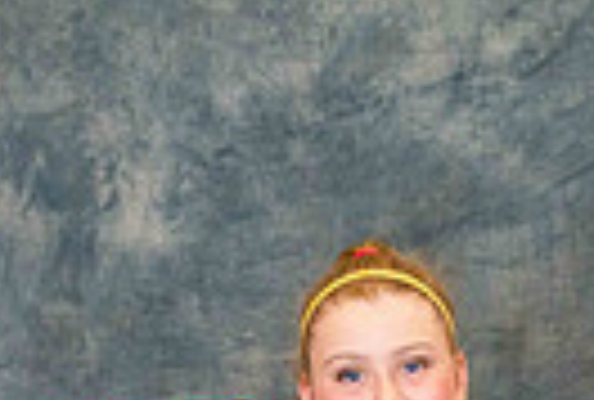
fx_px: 6457
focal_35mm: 390
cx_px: 238
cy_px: 900
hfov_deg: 5.3
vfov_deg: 3.5
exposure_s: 1/160
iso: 3200
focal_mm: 85
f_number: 4
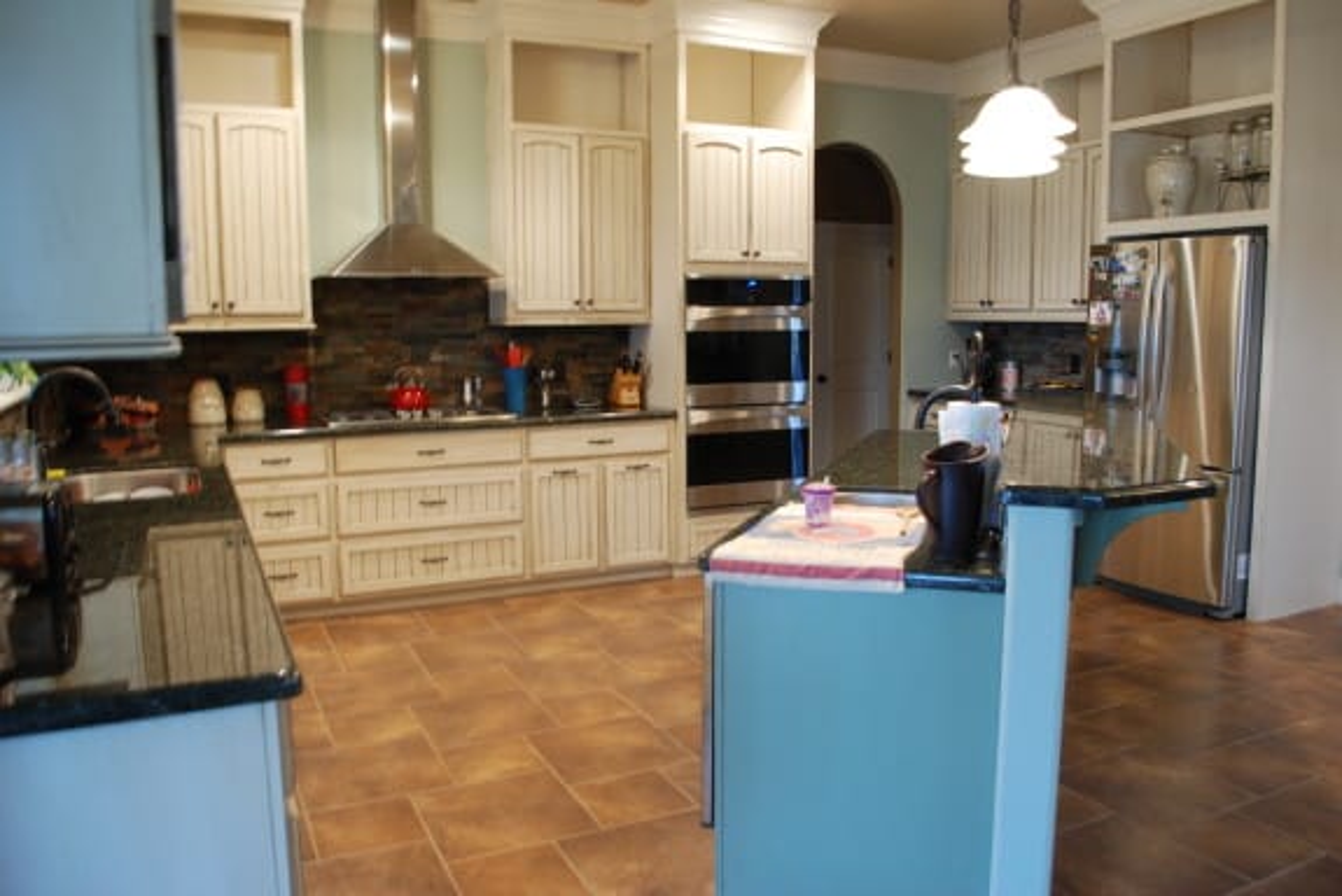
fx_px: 1007
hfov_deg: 67.4
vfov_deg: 48.0
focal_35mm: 27
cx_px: 671
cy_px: 448
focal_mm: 18
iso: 100
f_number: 4.5
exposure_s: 1/1.6
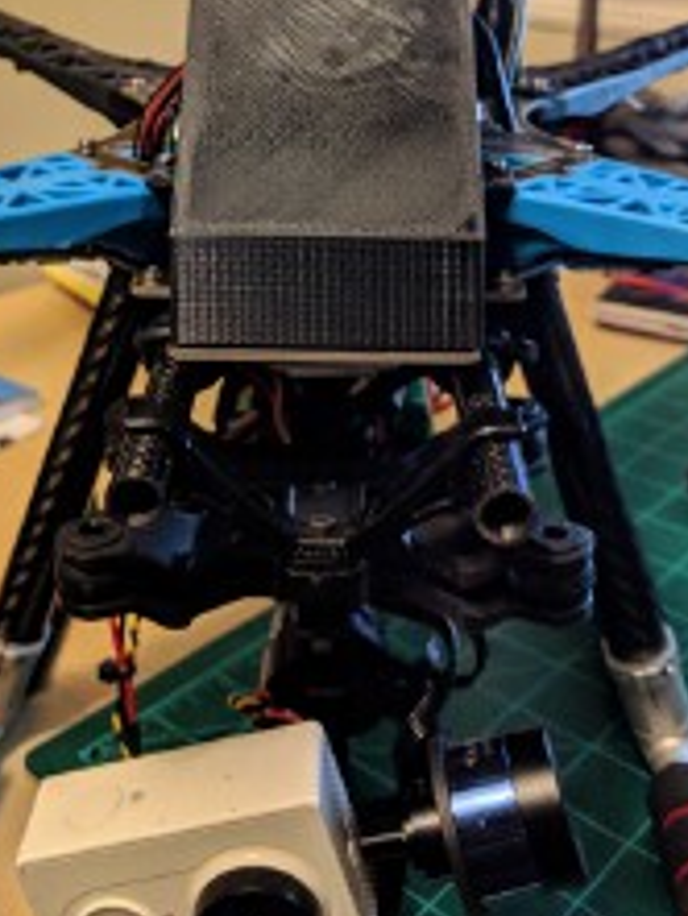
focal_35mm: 47
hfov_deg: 30.9
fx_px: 1244
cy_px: 112
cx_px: 294
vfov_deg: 38.0
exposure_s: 1/51.3
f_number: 2
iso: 527
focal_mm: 4.67
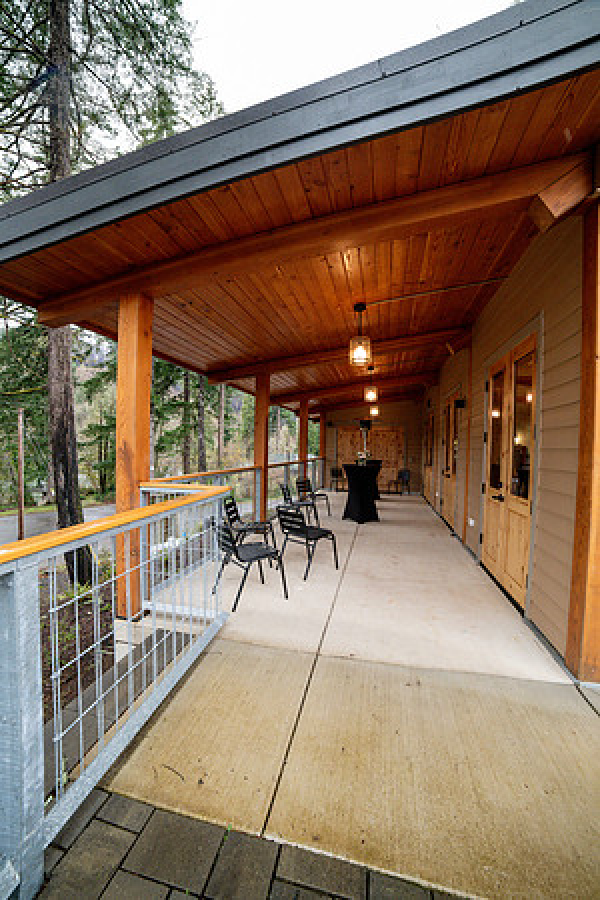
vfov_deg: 104.3
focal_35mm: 14
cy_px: 450
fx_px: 350
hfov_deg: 81.2
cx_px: 300
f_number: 6.3
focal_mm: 14
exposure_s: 1/250
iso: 2500
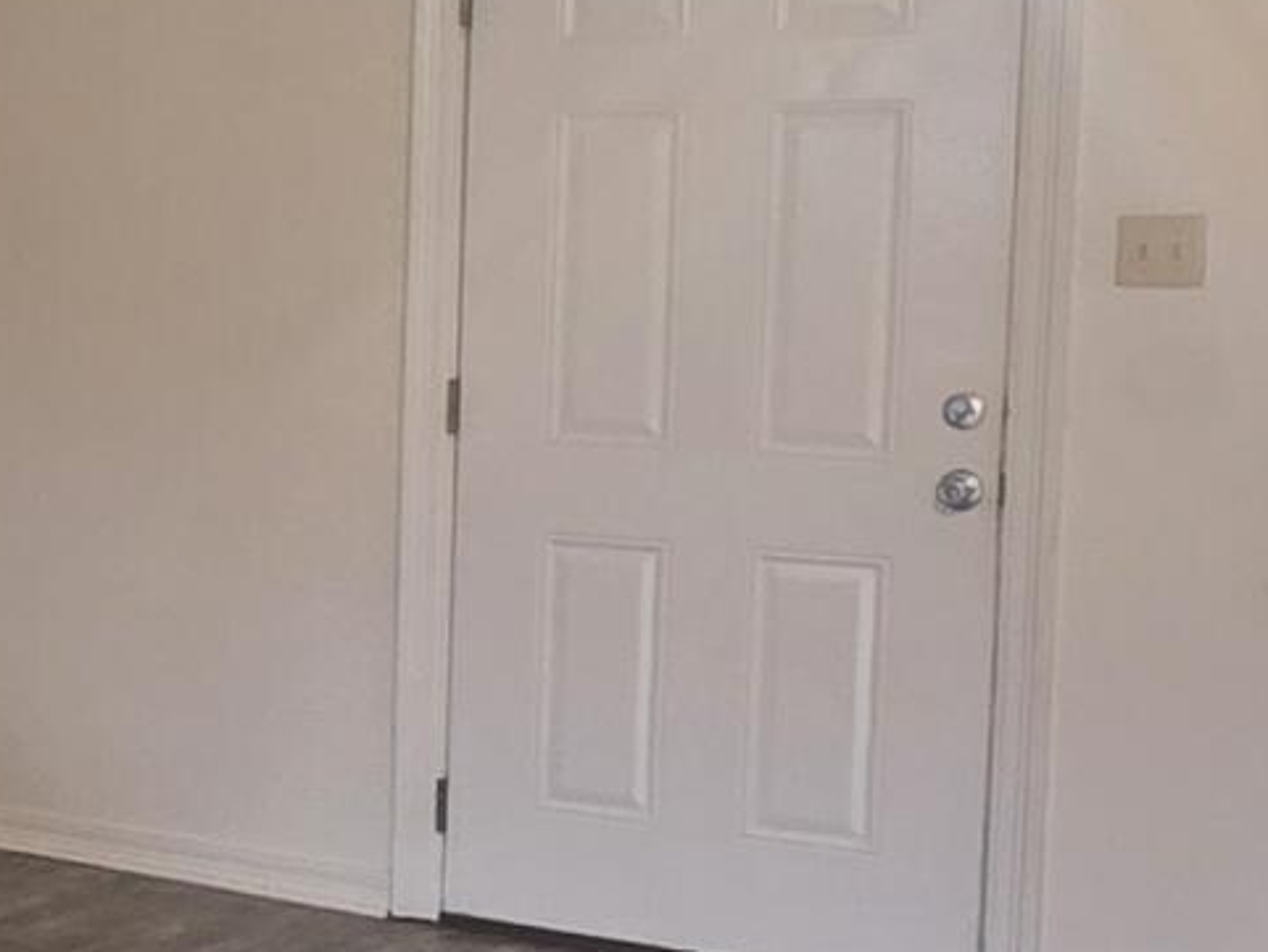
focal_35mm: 81
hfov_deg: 17.8
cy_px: 443
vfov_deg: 18.2
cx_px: -1184
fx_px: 2968
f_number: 1.9
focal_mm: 2.2
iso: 320
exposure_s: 1/120
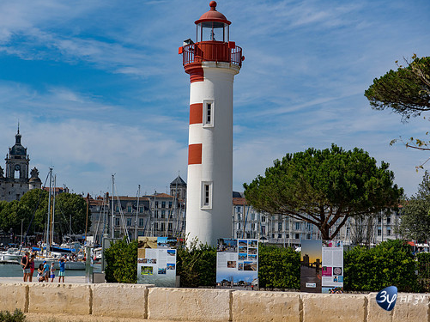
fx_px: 968
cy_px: 158
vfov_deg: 18.9
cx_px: 201
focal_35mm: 78
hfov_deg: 25.0
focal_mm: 70
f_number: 8
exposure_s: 1/1000
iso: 64
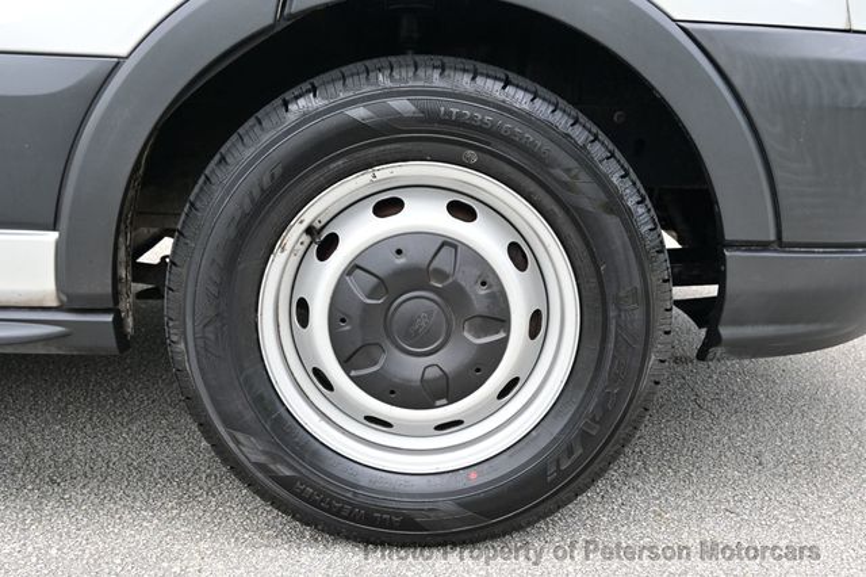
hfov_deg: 46.4
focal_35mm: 42
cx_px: 433
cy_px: 288
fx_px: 1010
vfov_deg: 31.9
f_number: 5
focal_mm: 28
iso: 100
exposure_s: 1/100
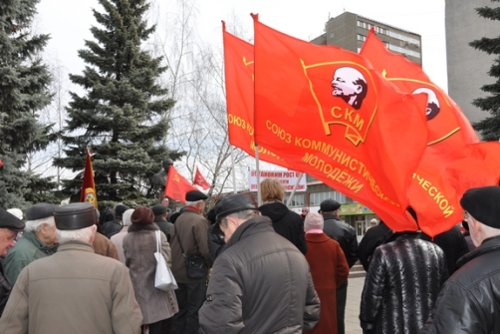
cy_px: 167
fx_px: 500
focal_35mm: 36
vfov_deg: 36.9
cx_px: 250
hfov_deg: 53.1
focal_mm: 24
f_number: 10
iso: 200
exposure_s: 1/200
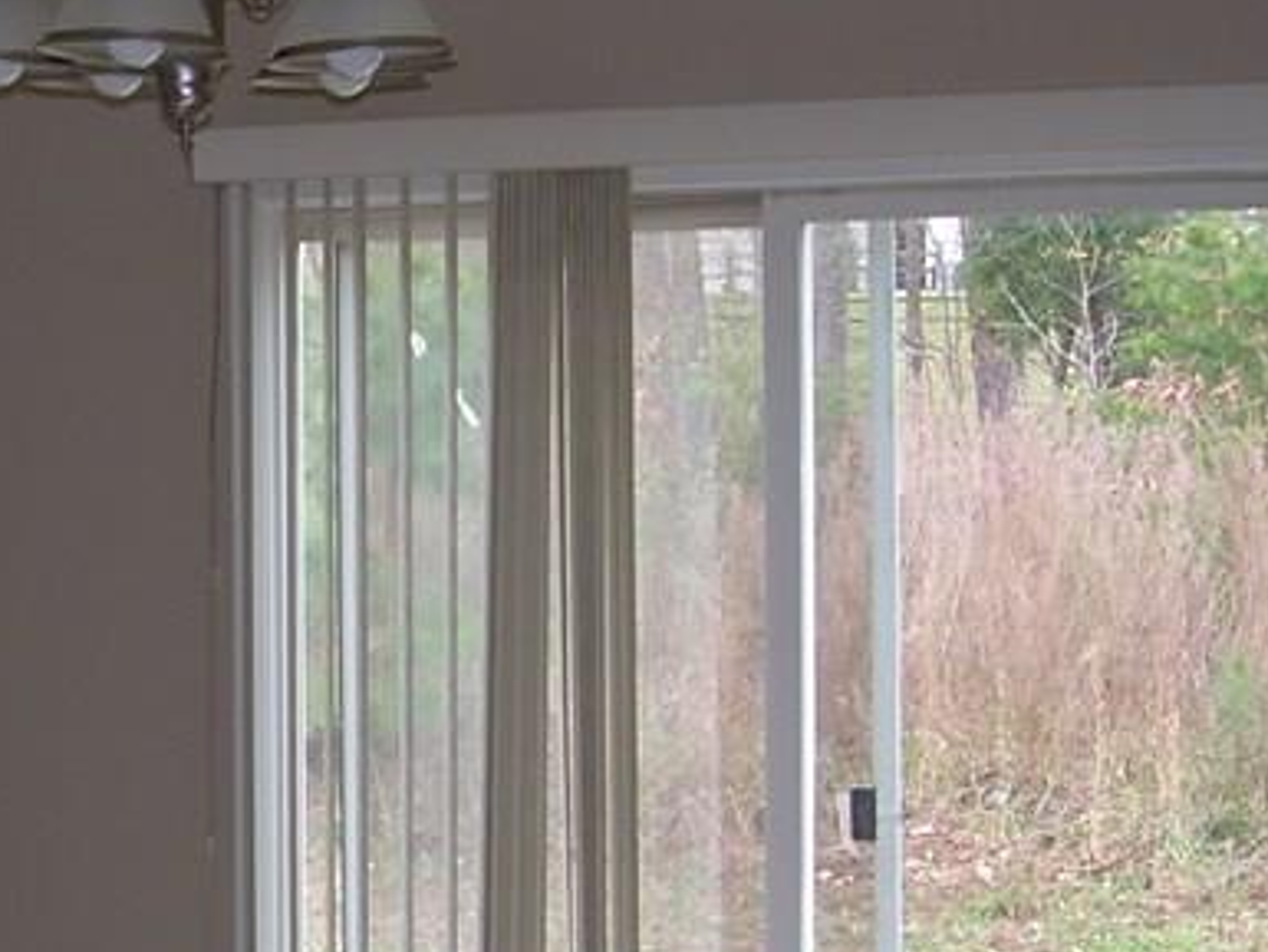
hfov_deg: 19.0
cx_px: 89
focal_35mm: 101
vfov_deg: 14.6
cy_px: 573
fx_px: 3701
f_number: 2.8
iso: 50
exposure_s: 1/30
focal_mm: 6.3
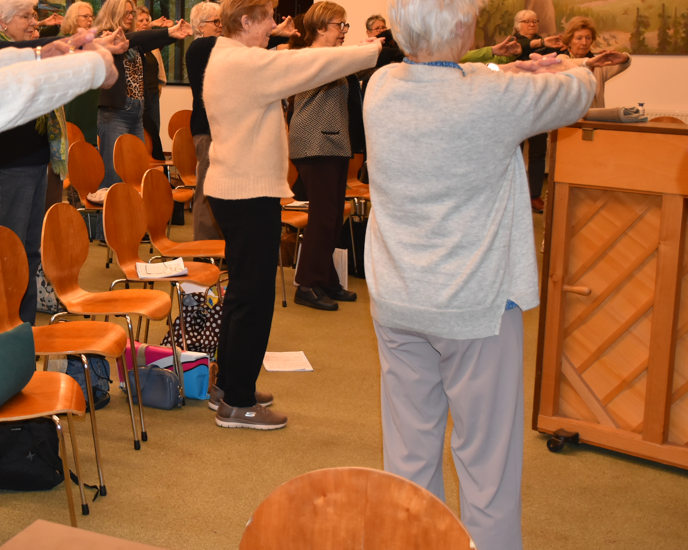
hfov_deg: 32.5
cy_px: 201
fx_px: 1140
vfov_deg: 27.0
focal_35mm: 56
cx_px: 119
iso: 800
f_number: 4
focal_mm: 24
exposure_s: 1/60
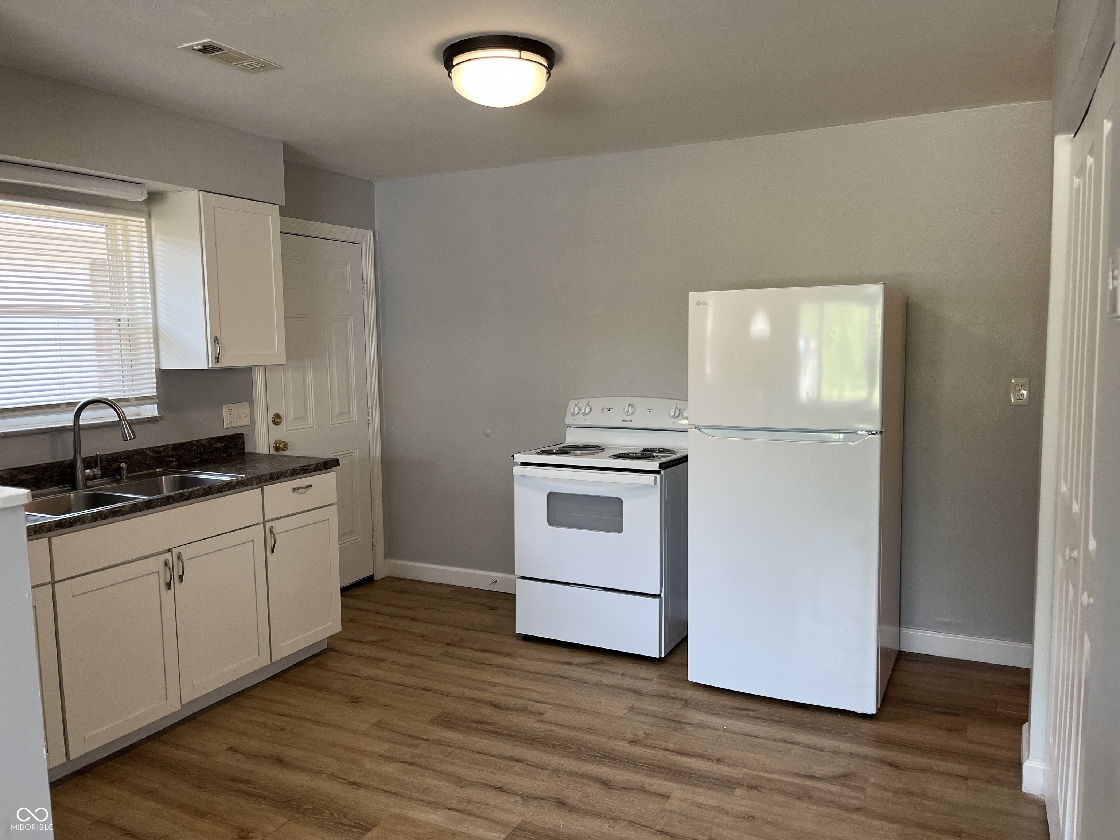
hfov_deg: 67.3
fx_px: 841
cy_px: 420
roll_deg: +1.2
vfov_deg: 53.1
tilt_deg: -5.4
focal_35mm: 26
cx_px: 560
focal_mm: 5.1
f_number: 1.6
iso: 125
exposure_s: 1/115
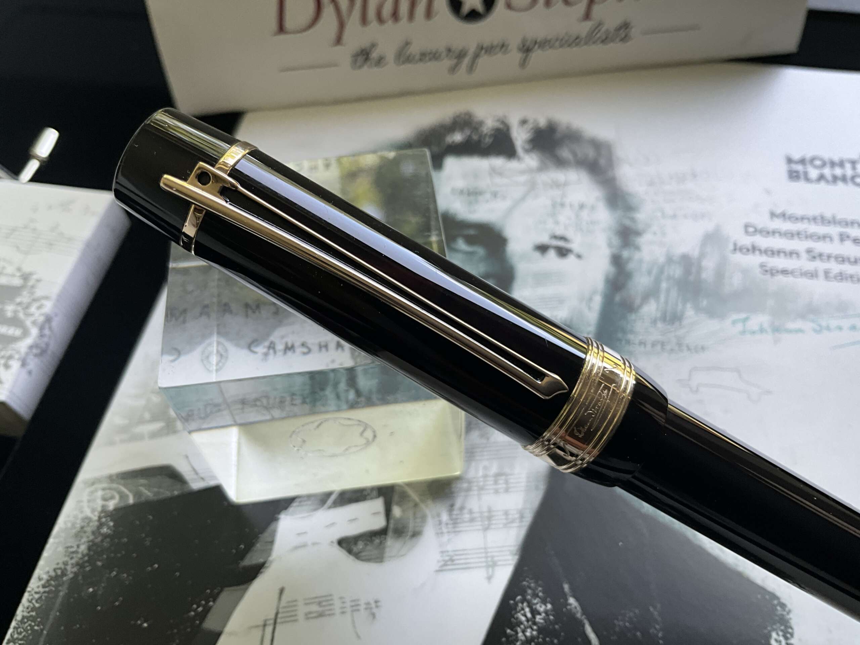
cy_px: 322
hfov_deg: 61.7
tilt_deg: -56.1
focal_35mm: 29
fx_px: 720
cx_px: 430
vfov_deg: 48.2
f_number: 1.8
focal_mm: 3
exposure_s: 1/122
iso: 40
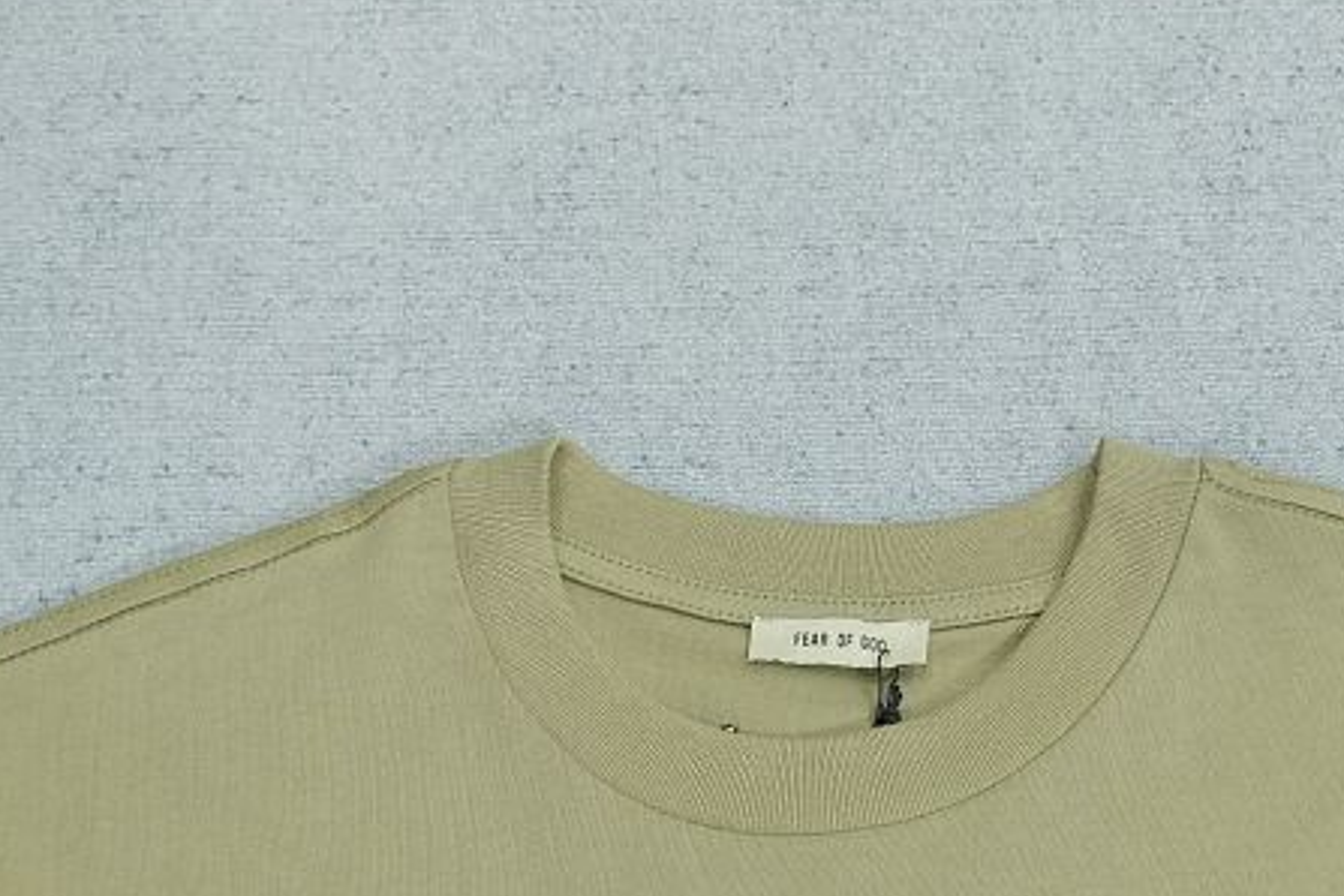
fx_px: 2908
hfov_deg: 25.9
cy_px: 759
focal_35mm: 78
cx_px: 836
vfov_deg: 17.3
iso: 1000
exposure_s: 1/160
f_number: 8
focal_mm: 29
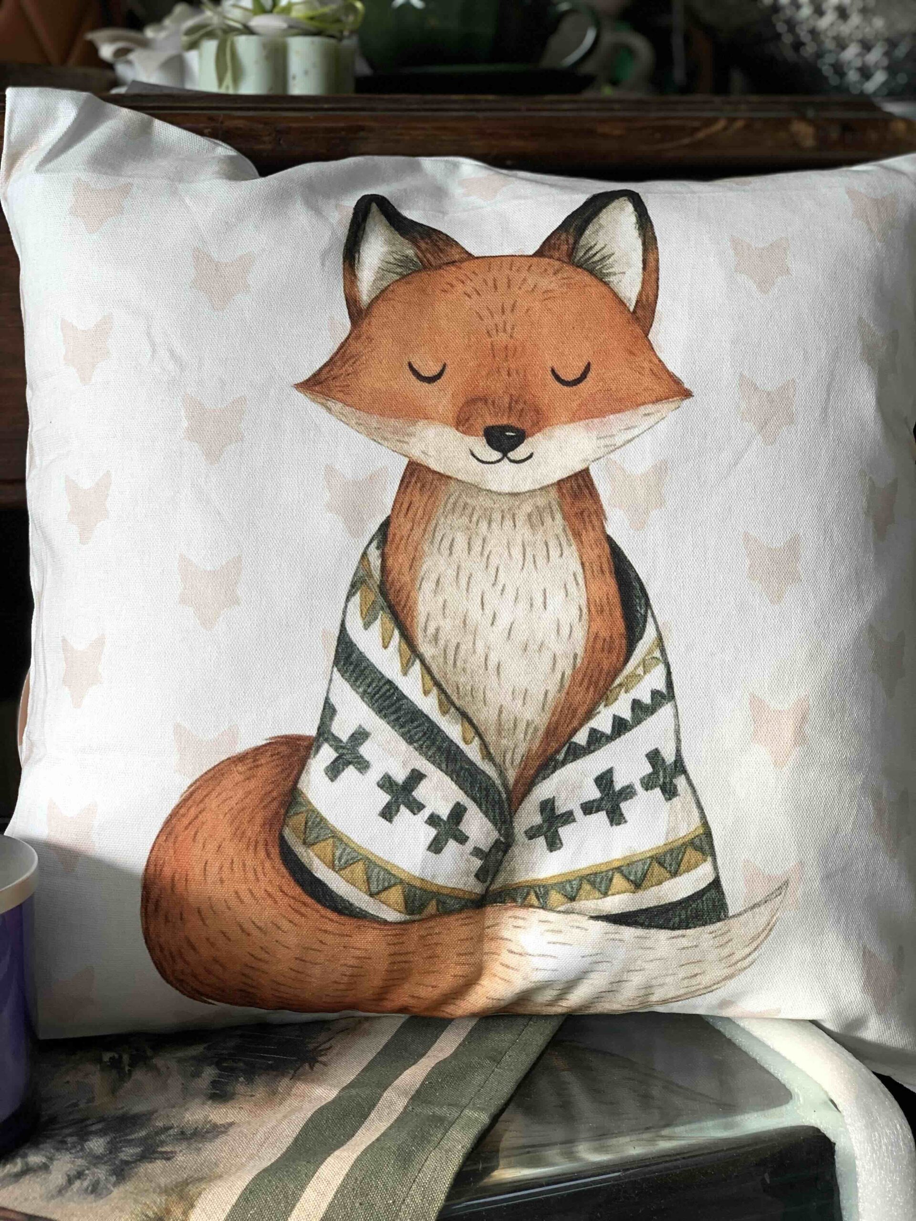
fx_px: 1835
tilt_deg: -11.3
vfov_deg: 36.8
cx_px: 458
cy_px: 610
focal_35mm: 52
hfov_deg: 28.0
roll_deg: +0.5
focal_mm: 6
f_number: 2.4
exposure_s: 1/122
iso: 32
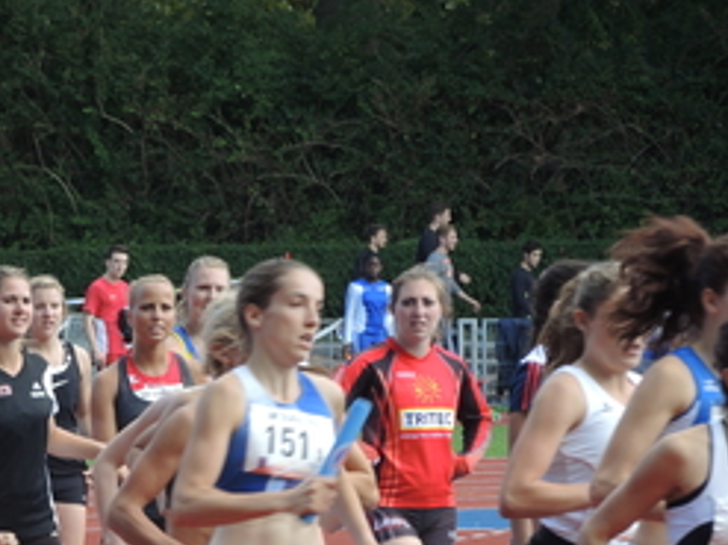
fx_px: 9186
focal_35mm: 437
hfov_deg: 4.5
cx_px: -38
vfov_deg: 3.4
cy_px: 458
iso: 160
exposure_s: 1/250
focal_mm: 42.8
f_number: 4
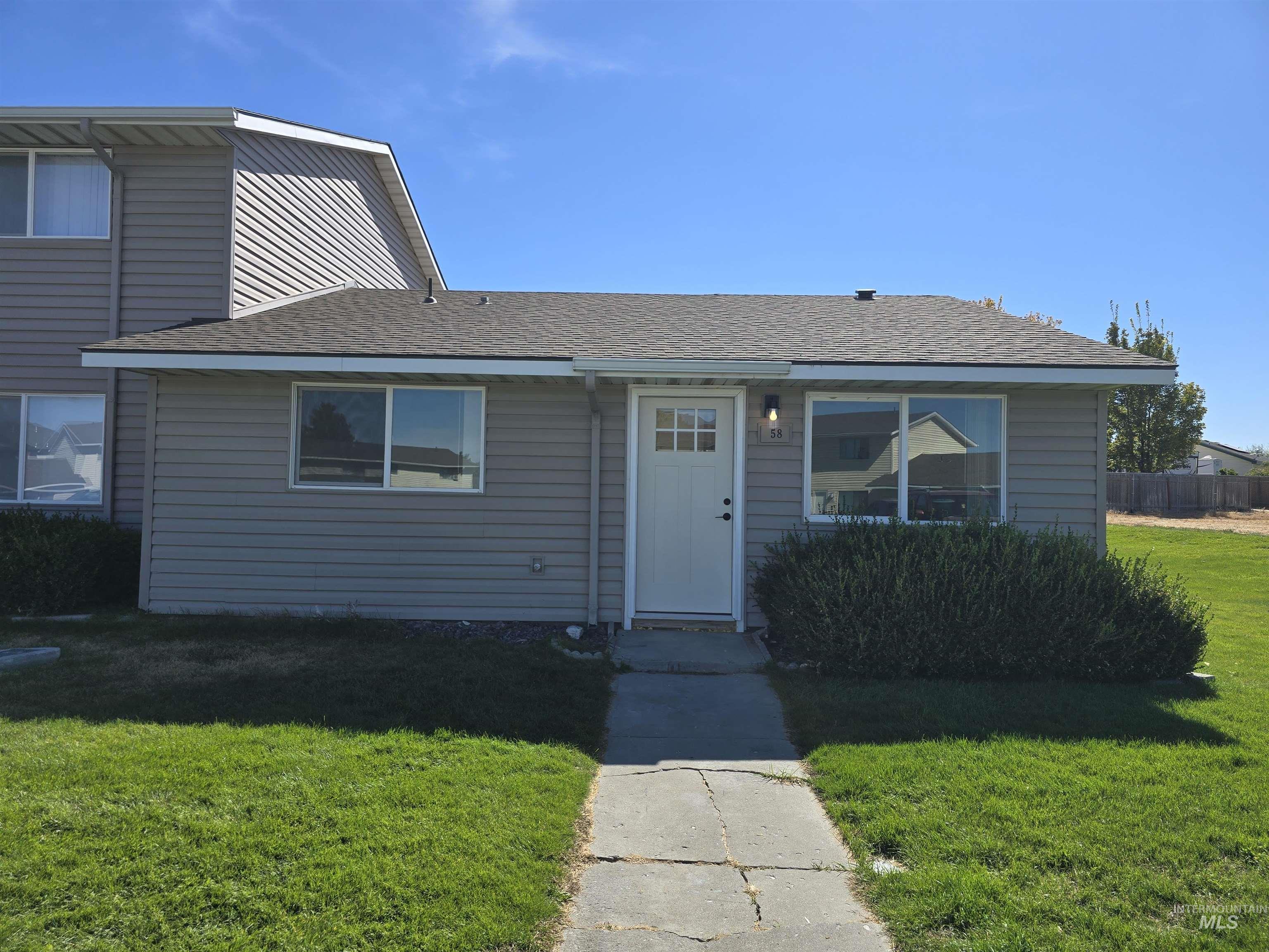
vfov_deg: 58.9
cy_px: 476
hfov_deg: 73.9
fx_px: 843
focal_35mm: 23
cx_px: 634
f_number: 1.7
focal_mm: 6.3
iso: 12
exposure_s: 1/781
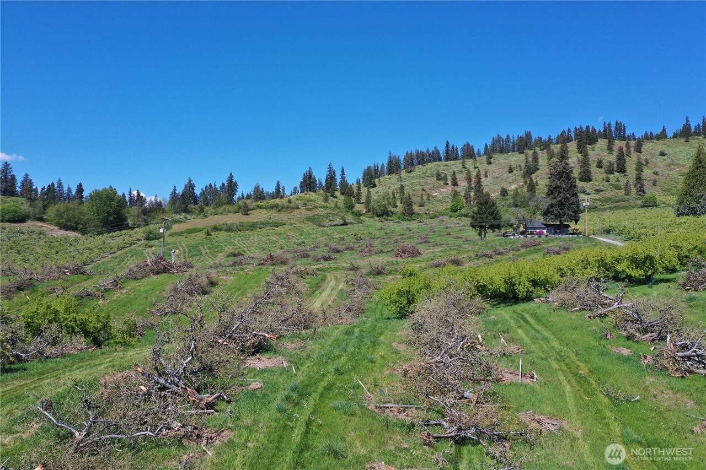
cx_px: 353
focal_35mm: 28
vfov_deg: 46.4
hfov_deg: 65.5
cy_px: 235
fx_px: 549
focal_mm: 10.26
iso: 100
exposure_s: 1/400
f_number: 5.6
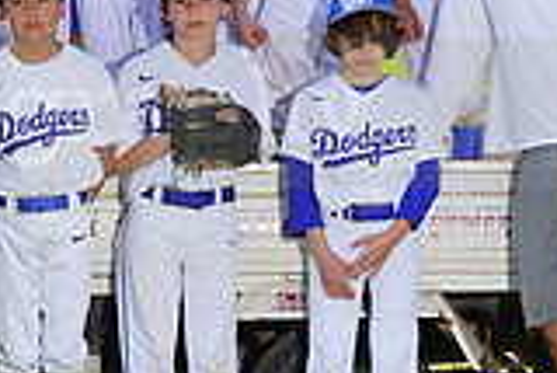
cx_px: -56
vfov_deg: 2.6
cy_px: 85
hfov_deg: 3.8
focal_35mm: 535
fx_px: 8285
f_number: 6.3
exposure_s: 1/250
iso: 100
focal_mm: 148
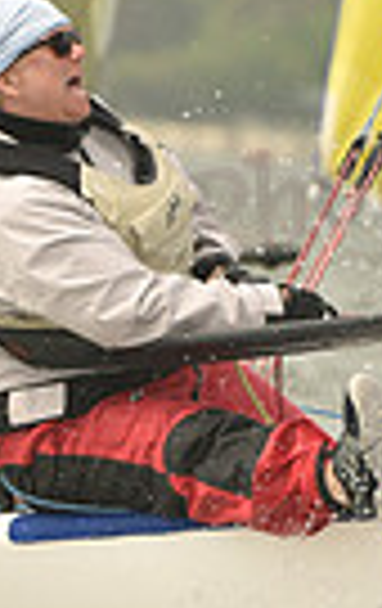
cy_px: 444
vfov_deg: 1.2
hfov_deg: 0.8
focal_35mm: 1749
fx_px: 28980
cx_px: -45
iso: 400
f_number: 8
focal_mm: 400
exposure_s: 1/1000
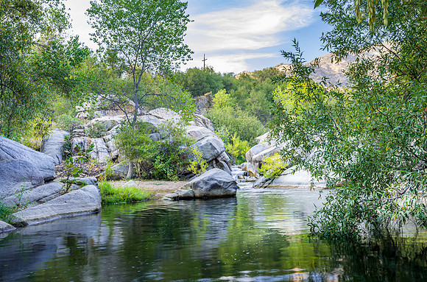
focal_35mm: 36
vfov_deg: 36.9
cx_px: 230
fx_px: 422
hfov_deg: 53.6
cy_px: 154
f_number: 9
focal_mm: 32
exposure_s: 1/6
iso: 200
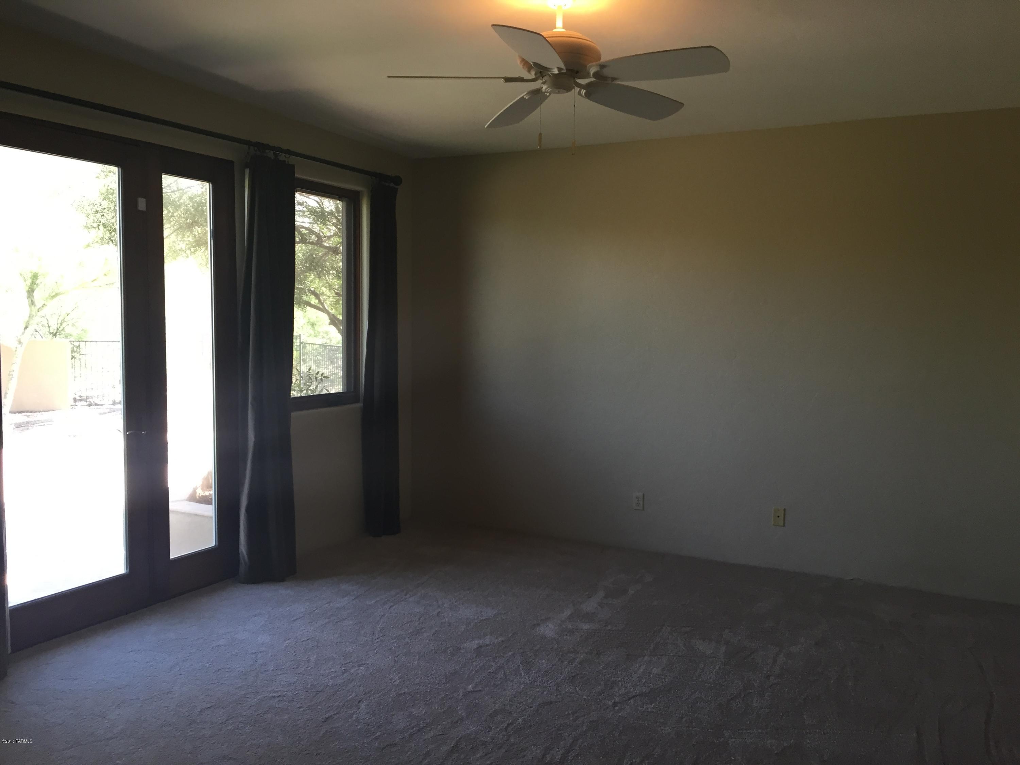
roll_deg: -1.9
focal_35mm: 29
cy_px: 382
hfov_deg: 61.7
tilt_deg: -4.0
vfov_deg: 48.2
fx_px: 855
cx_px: 510
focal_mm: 4.15
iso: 32
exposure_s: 1/30
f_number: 2.2
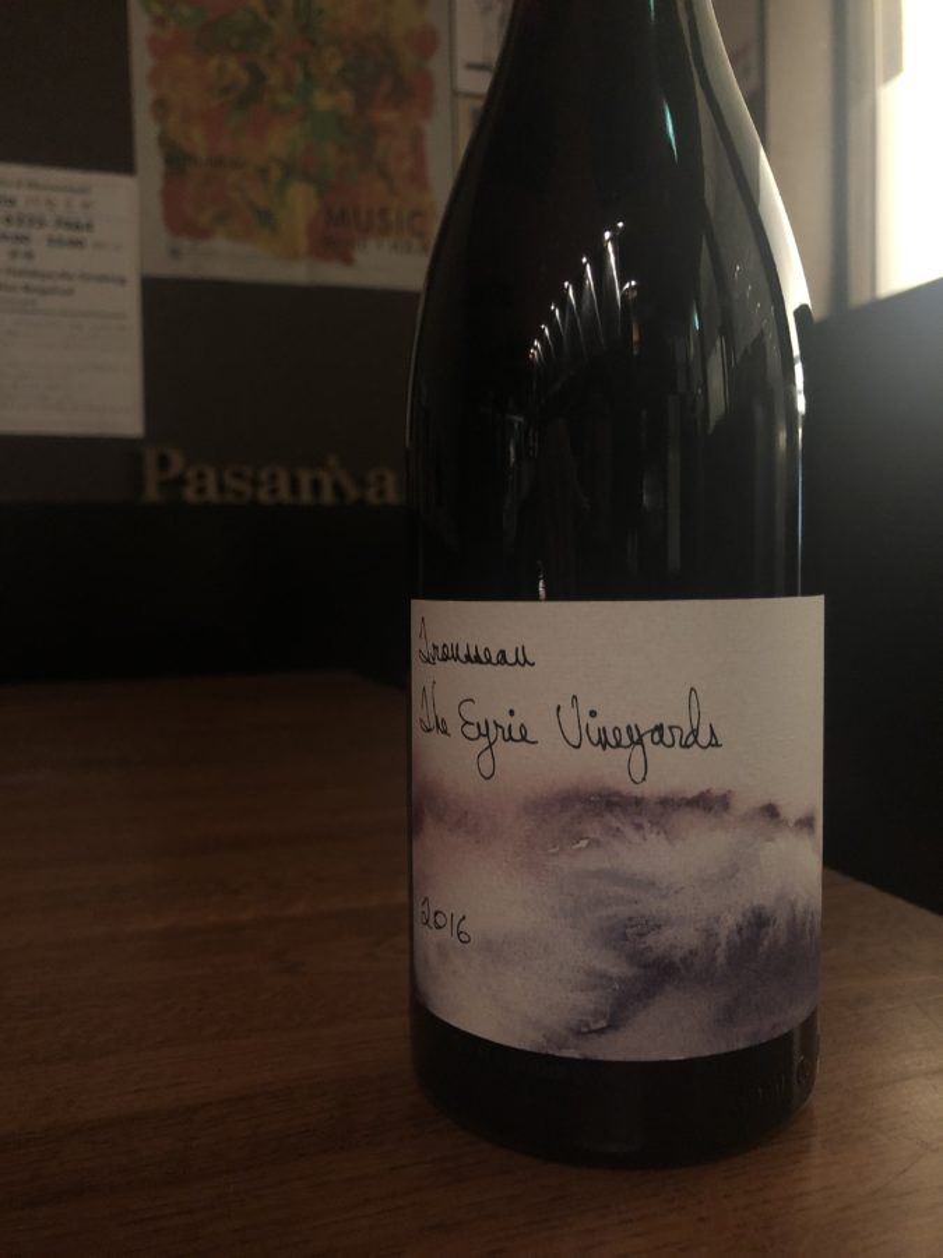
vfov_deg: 63.4
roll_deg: +1.2
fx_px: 1017
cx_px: 472
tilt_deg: -2.6
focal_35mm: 28
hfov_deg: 49.7
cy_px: 629
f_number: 1.8
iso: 100
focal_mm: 4
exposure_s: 1/6
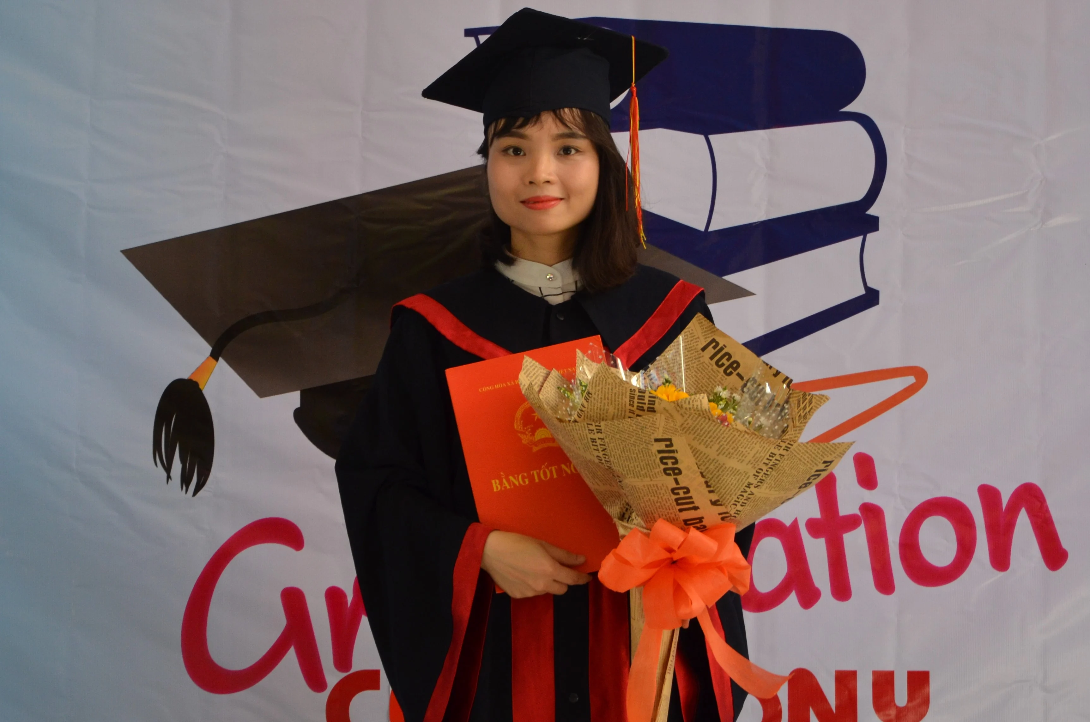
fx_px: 2991
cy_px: 361
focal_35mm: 99
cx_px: 545
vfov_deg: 13.8
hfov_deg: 20.7
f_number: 6.3
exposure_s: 1/160
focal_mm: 66
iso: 800
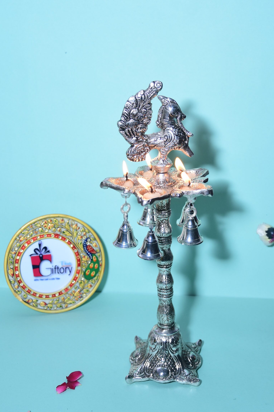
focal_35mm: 47
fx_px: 537
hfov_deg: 28.6
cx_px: 150
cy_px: 196
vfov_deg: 41.9
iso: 250
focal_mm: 28
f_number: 4
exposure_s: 1/125
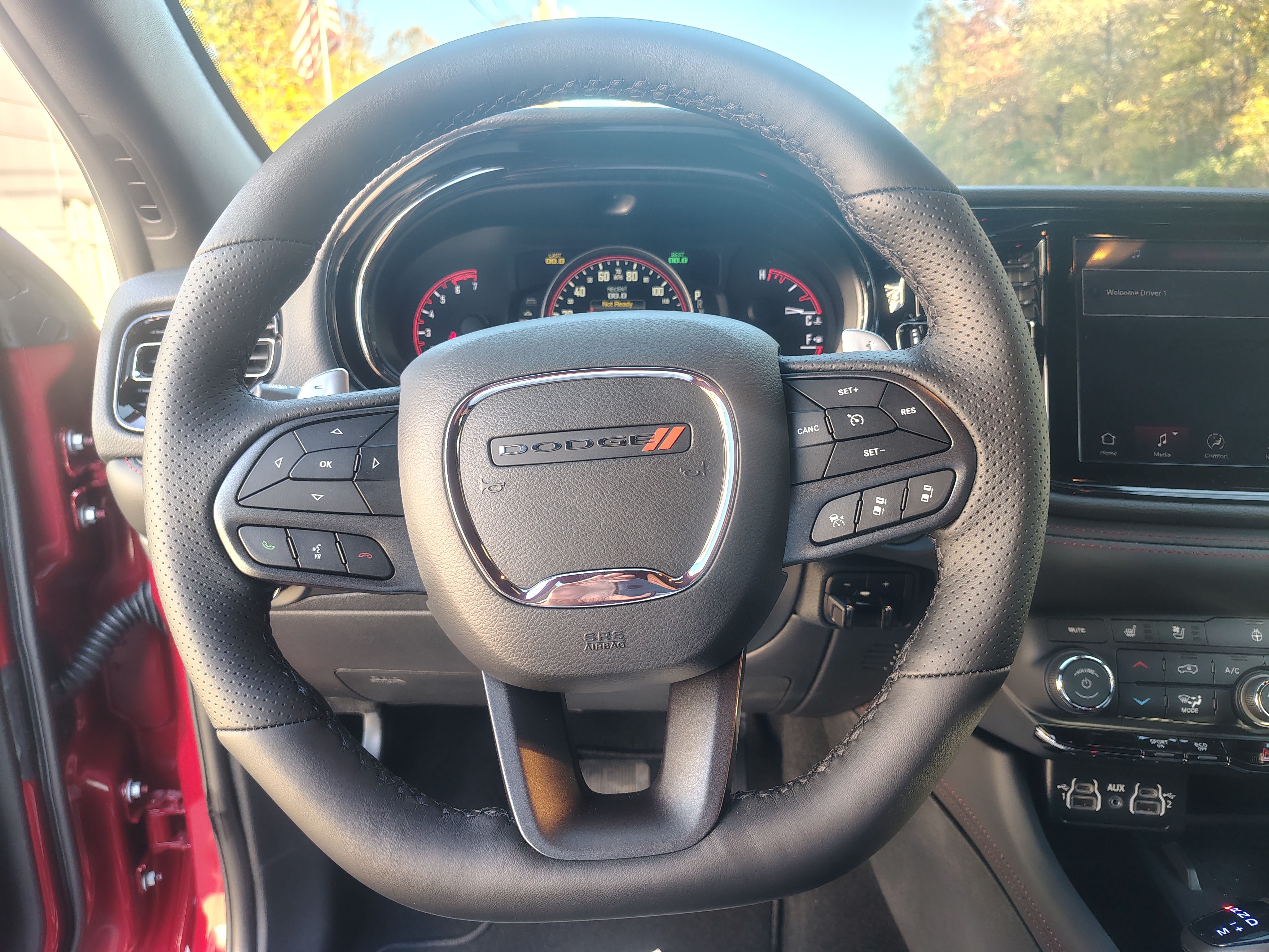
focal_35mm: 24
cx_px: 634
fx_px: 880
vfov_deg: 56.8
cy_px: 476
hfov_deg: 71.6
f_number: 1.8
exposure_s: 1/111
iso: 386
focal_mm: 5.56
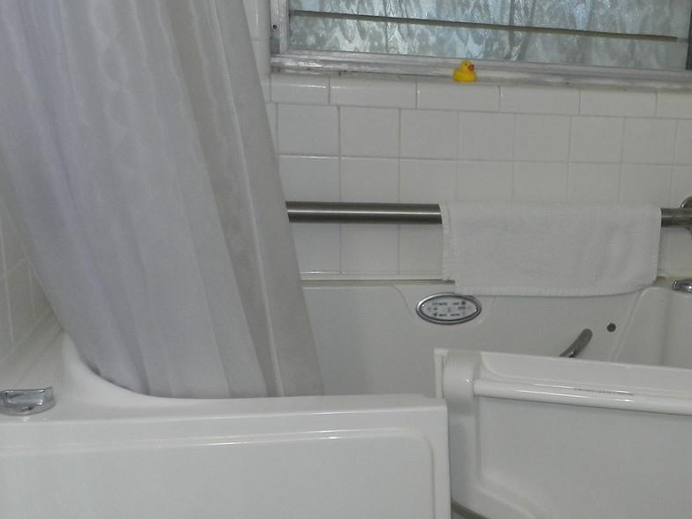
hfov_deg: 38.6
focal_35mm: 47
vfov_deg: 30.8
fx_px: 939
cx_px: 572
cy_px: 313
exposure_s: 1/30
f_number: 3.4
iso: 200
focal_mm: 4
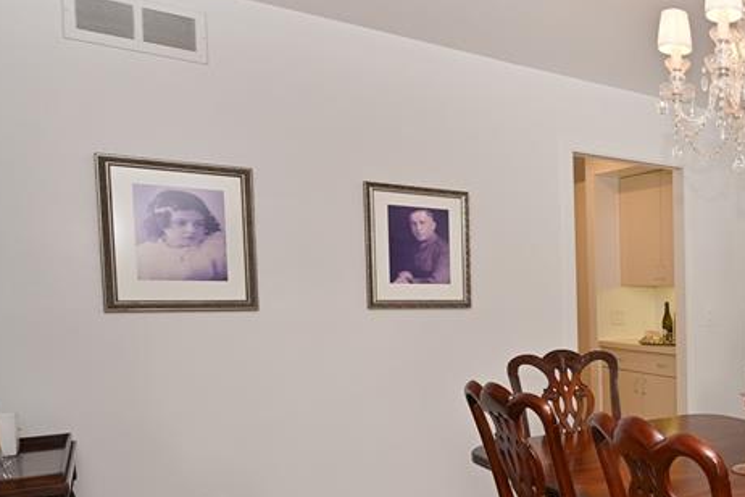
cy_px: 381
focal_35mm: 31
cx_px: 750
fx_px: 641
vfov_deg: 40.9
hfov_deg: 49.0
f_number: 9
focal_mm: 14
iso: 320
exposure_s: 1/60
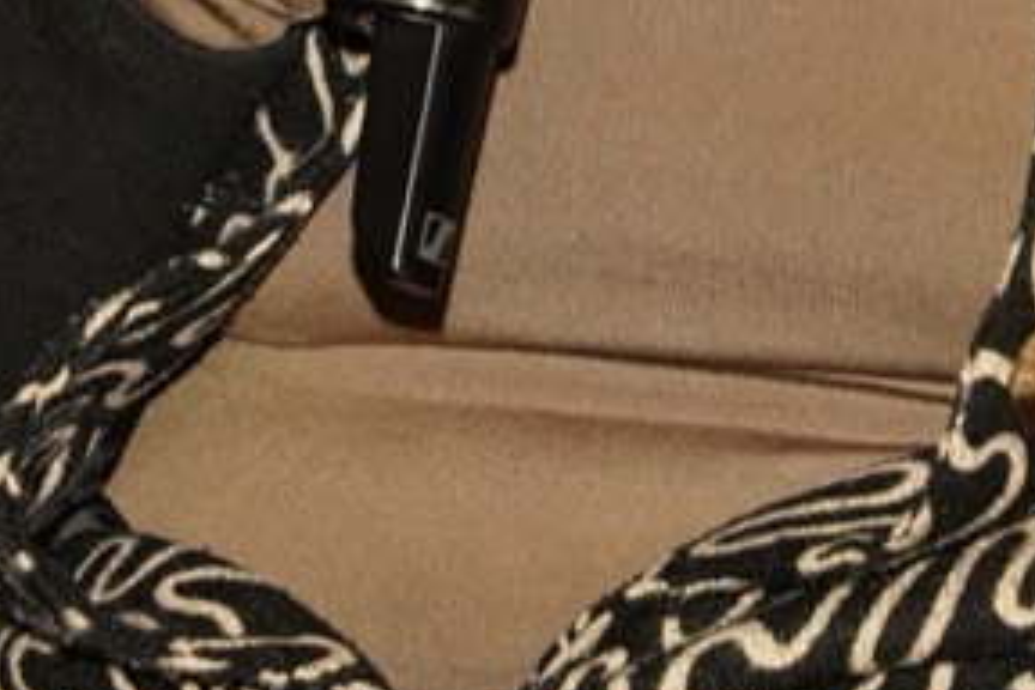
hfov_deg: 4.8
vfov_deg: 3.2
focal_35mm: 429
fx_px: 12342
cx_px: 1118
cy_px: -868
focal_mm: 64.5
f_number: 4
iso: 6400
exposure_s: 1/160
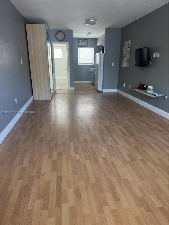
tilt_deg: -18.8
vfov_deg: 71.6
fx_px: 156
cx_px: 84
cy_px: 112
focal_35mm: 24
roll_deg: +0.7
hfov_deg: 56.8
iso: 200
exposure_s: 1/72
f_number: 1.78
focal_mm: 6.76
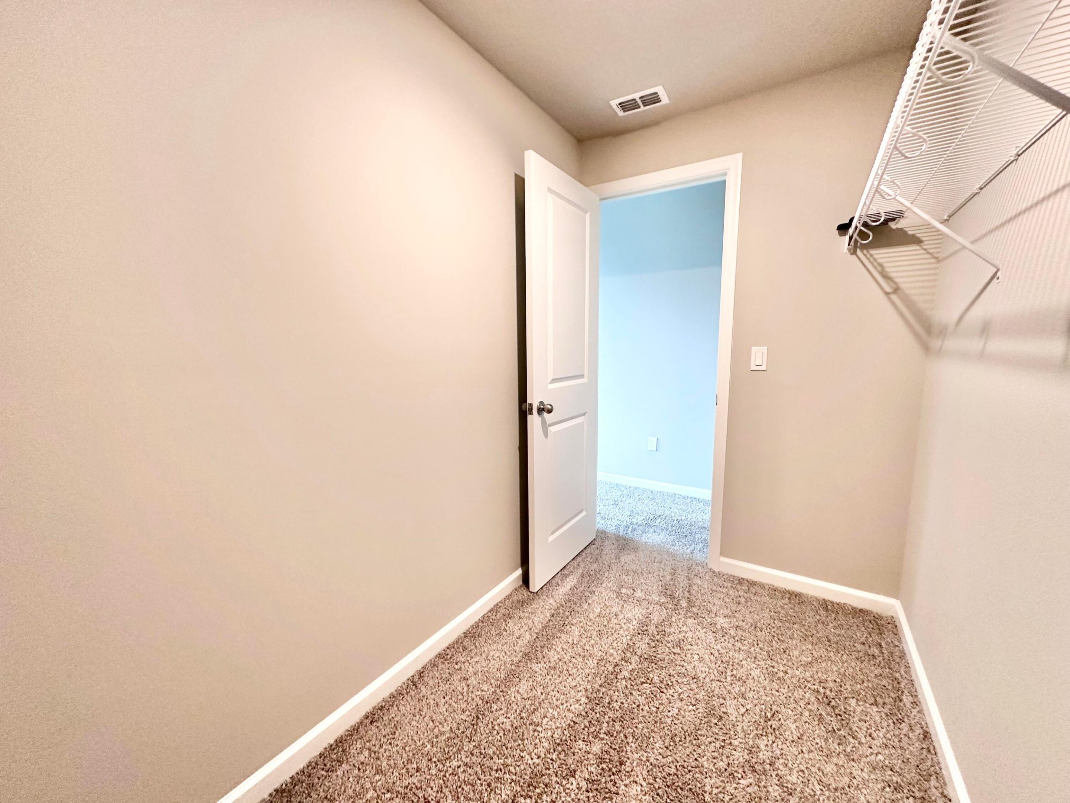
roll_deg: -0.6
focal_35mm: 14
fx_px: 433
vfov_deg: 85.7
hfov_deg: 102.1
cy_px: 402
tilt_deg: -6.2
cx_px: 535
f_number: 2.2
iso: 200
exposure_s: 1/60
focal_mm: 2.22
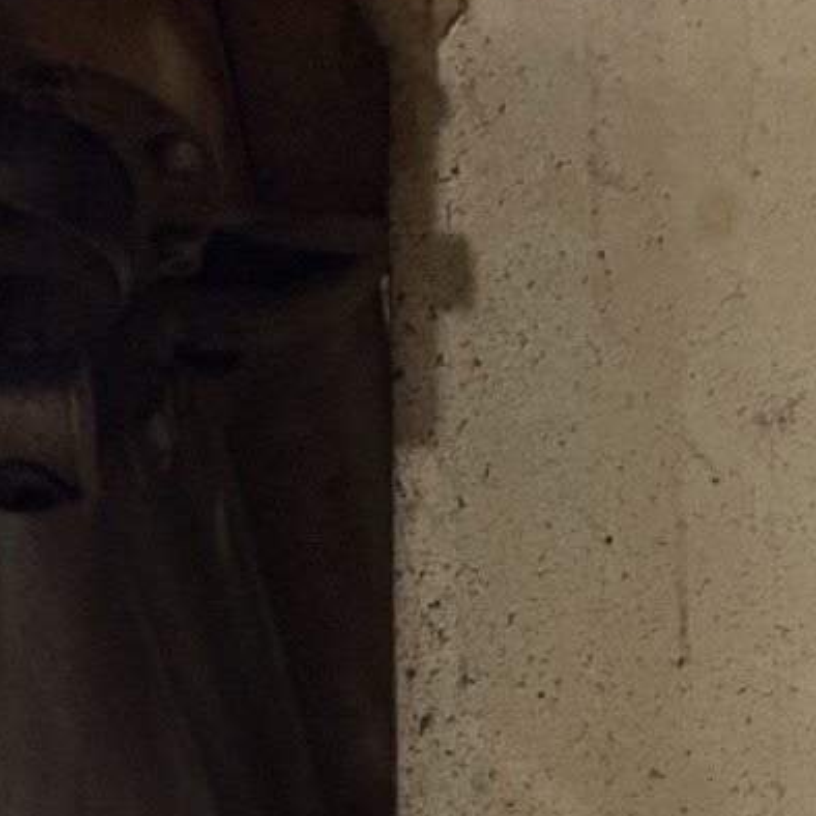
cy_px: 1294
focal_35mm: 138
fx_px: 3680
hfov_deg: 12.5
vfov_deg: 12.0
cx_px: 58
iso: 800
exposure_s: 1/20
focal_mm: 6.76
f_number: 1.78
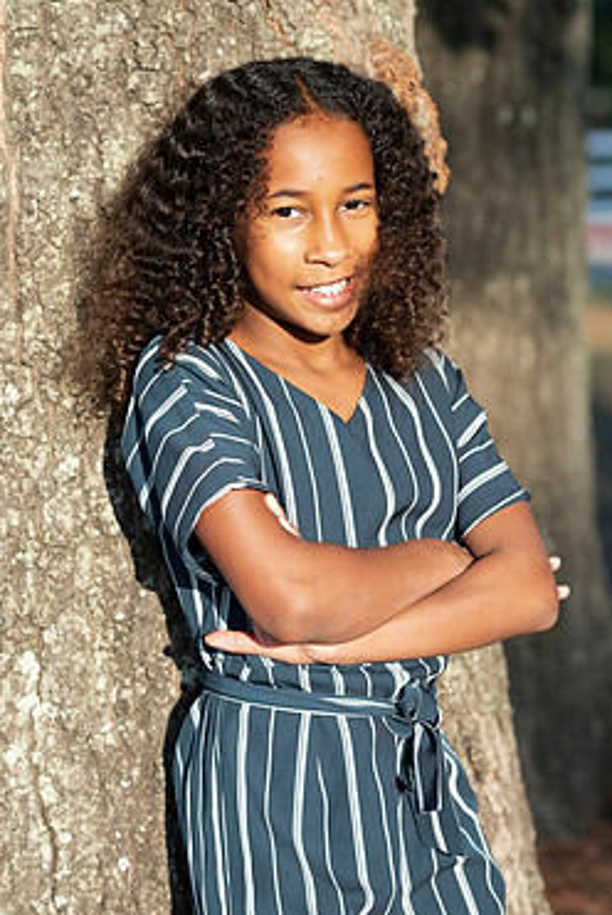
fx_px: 2621
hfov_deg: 13.3
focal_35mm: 103
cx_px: 289
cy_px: 439
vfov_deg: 19.8
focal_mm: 85
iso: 320
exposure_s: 1/800
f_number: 3.5
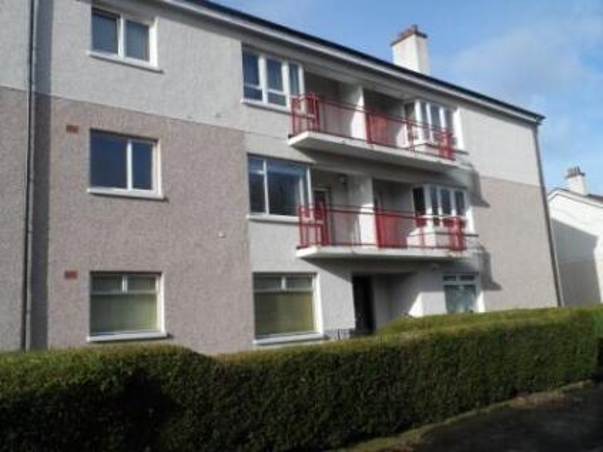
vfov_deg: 44.1
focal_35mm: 32
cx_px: 302
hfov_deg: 56.8
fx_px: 557
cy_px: 226
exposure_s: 1/350
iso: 80
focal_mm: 5.3
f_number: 4.8
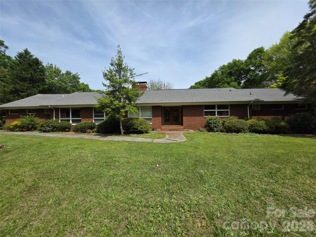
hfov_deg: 106.2
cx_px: 158
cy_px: 118
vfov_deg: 89.9
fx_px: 119
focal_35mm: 13
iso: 40
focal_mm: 2.2
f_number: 1.9
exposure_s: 1/2897
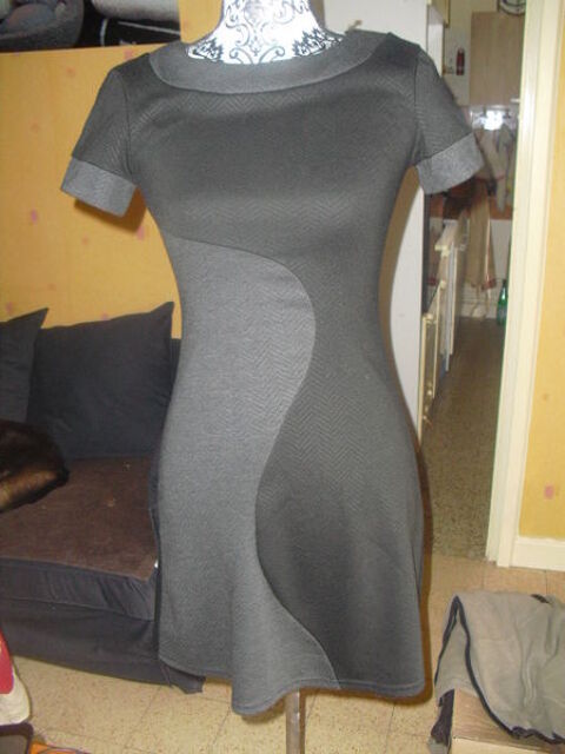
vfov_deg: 51.4
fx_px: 783
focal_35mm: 36
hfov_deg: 39.7
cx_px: 282
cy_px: 377
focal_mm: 6.3
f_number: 3.1
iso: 400
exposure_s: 1/60
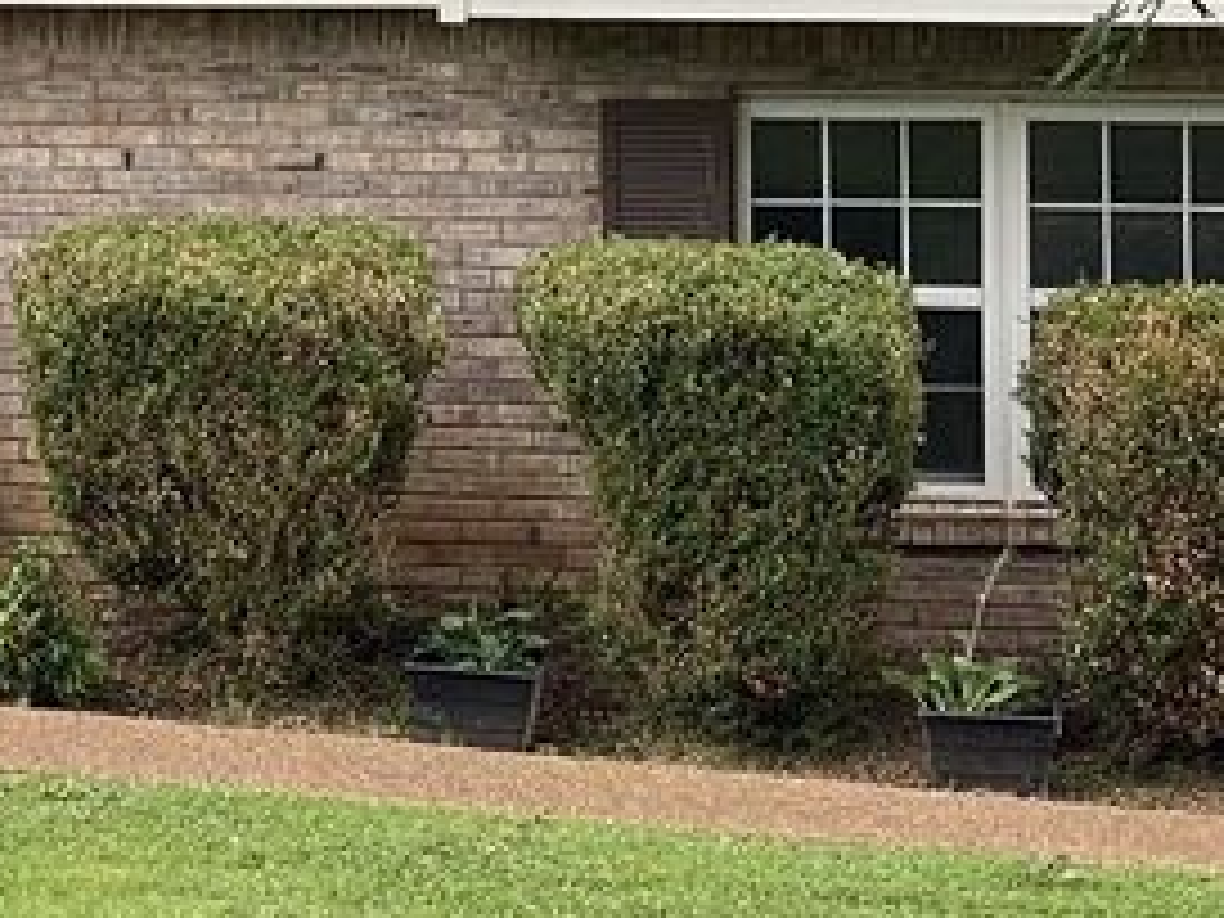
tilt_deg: +0.5
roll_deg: +0.0
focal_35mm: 196
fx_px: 6930
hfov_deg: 9.9
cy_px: -405
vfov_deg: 7.5
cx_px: -418
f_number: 2
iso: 20
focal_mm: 6
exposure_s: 1/264
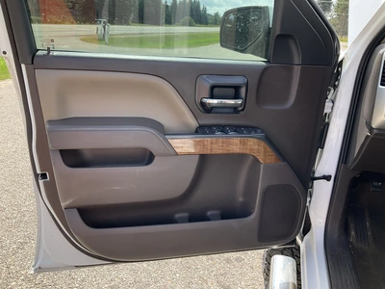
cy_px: 144
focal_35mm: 29
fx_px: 323
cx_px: 192
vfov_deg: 48.2
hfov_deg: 61.7
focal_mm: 3
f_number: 1.8
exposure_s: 1/419
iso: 25
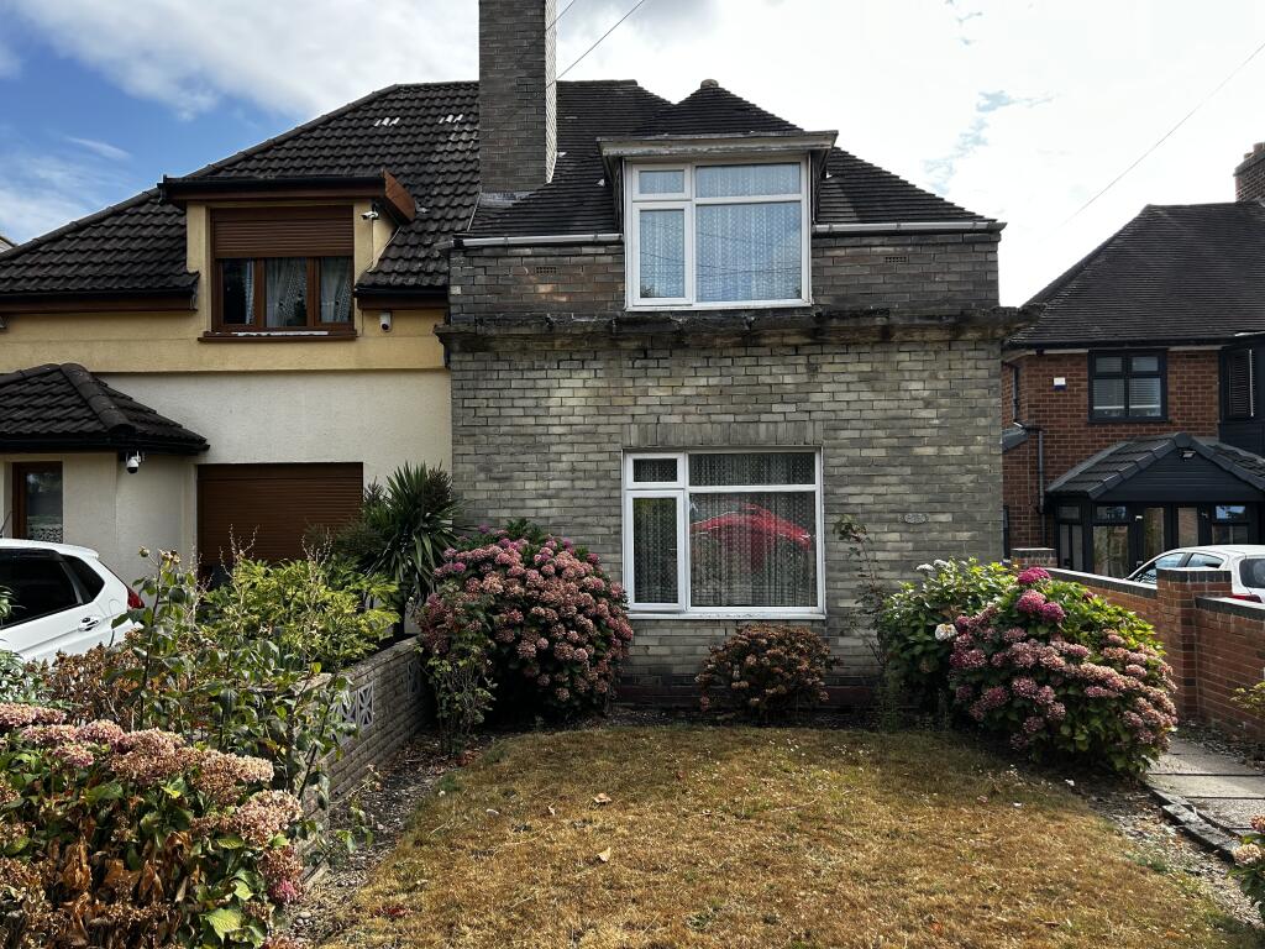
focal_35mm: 26
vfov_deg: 53.1
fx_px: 950
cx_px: 632
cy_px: 474
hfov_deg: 67.3
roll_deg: +0.6
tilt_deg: +1.9
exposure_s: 1/1159
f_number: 1.5
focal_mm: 5.7
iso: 50
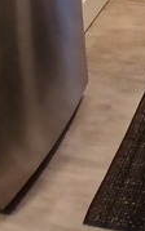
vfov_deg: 21.0
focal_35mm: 67
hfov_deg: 16.7
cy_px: -183
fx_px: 423
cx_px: 249
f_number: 2.2
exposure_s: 1/40
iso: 100
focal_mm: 1.4
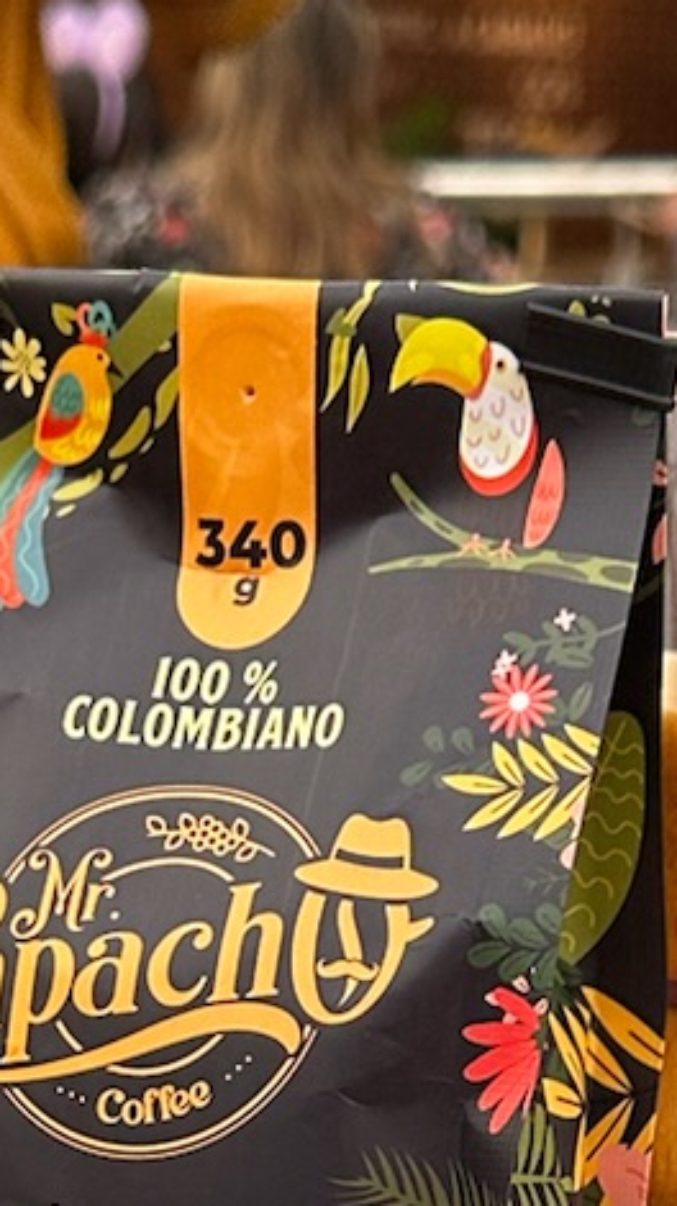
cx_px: 297
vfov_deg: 17.8
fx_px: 3642
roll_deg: +0.0
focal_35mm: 114
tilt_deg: -18.9
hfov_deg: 10.6
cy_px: 1493
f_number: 1.78
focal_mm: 6.86
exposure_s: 1/120
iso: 125
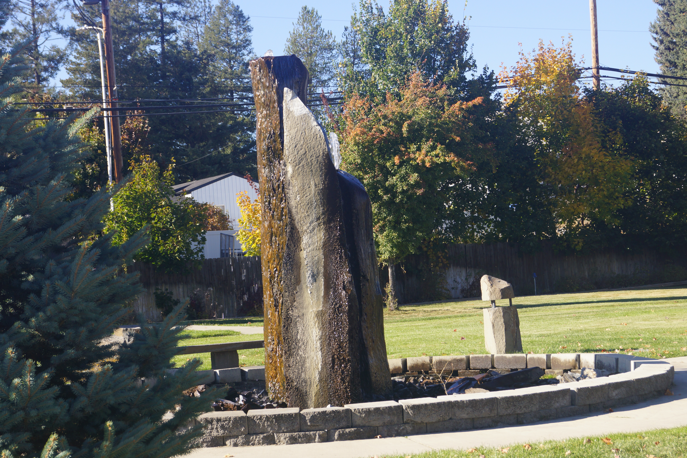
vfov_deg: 16.6
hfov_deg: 24.6
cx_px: 344
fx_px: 1574
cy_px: 229
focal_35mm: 82
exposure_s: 1/100
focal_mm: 55
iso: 100
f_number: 9
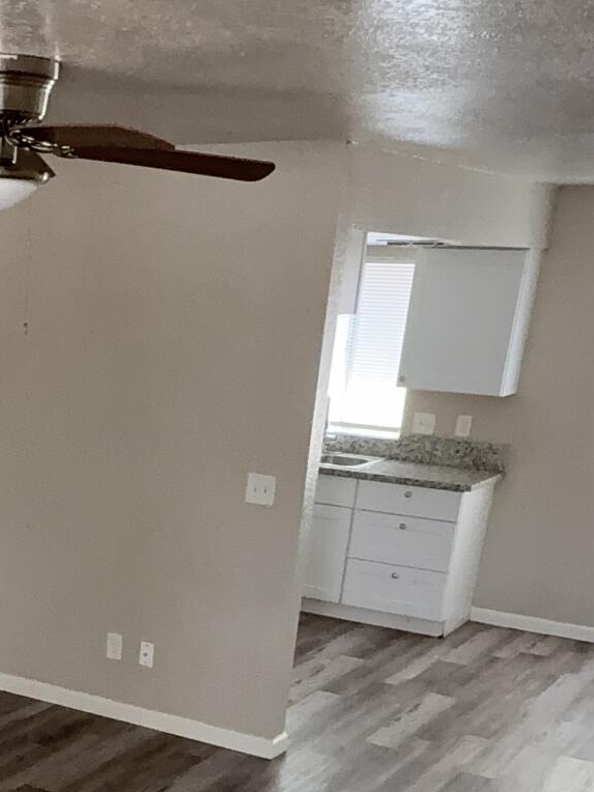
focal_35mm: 55
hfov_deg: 25.0
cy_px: 785
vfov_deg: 32.3
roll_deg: -2.0
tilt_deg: -21.8
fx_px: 1258
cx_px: -30
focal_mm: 2.22
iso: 250
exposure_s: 1/99
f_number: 2.2
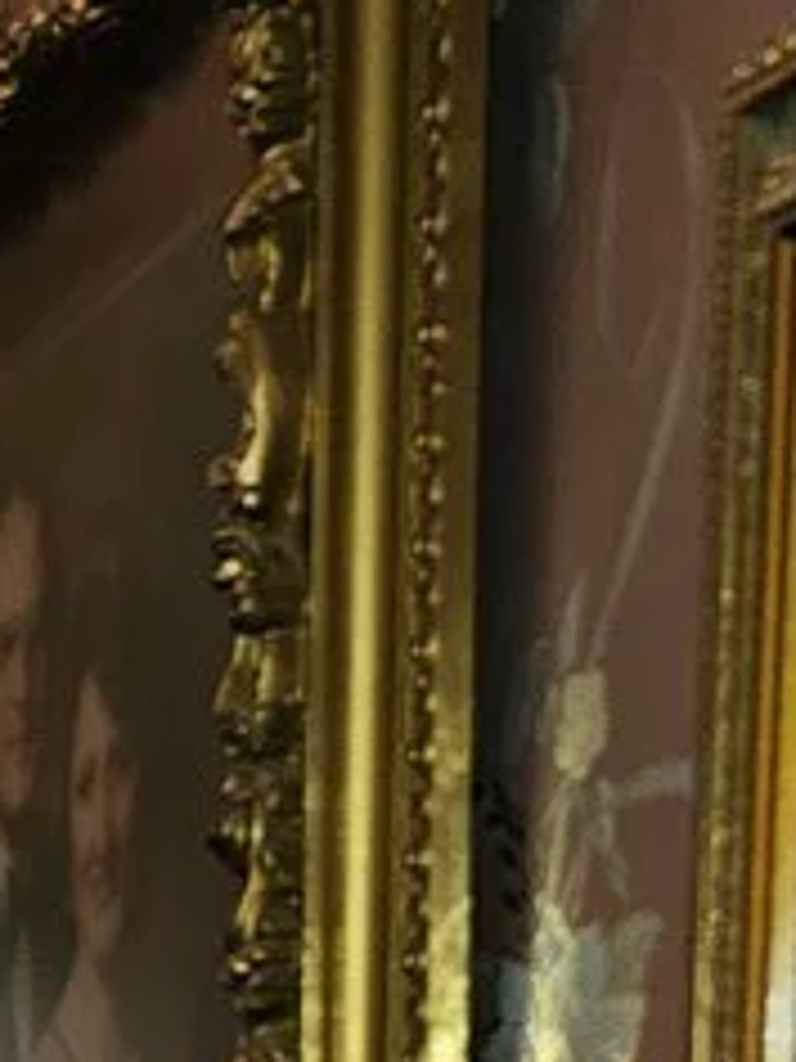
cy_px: 1521
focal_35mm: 100
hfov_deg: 12.5
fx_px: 3066
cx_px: -922
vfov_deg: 17.9
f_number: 1.7
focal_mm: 6.3
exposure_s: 1/20
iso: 125
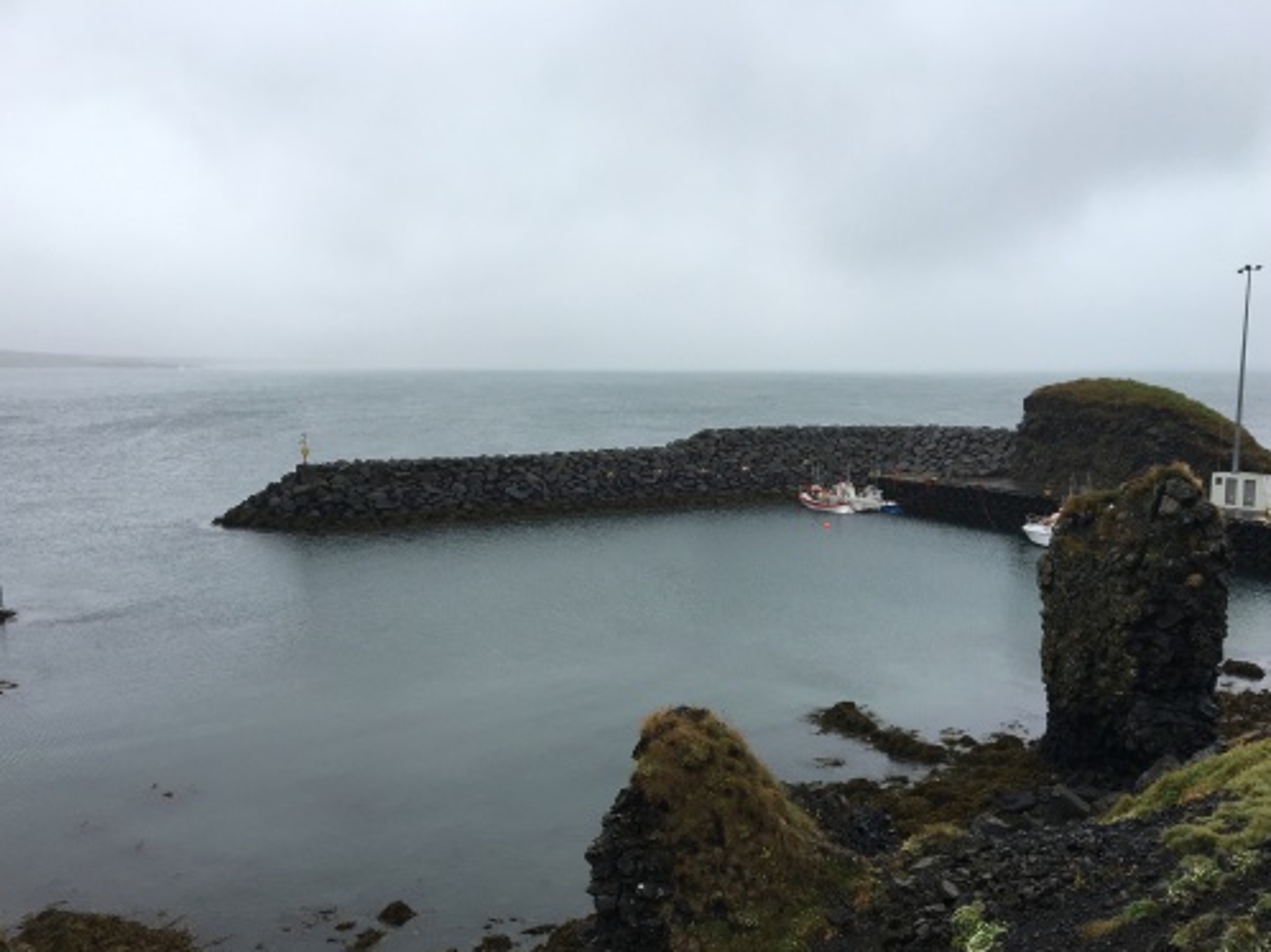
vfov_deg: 44.1
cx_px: 632
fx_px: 1174
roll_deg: +0.4
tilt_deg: -7.4
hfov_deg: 56.8
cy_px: 513
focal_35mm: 32
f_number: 2.2
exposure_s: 1/587
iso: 25
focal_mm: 4.15
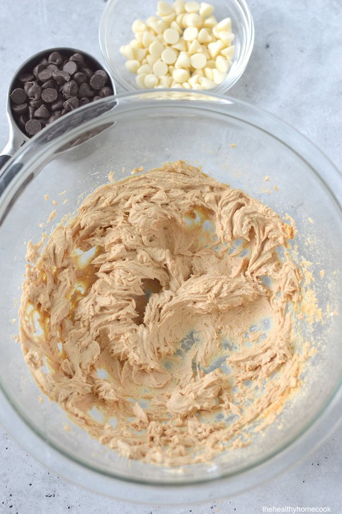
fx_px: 1070
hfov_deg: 18.2
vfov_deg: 27.0
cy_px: 257
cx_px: 171
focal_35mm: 75
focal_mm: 50
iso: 1100
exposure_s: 1/500
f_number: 2.8
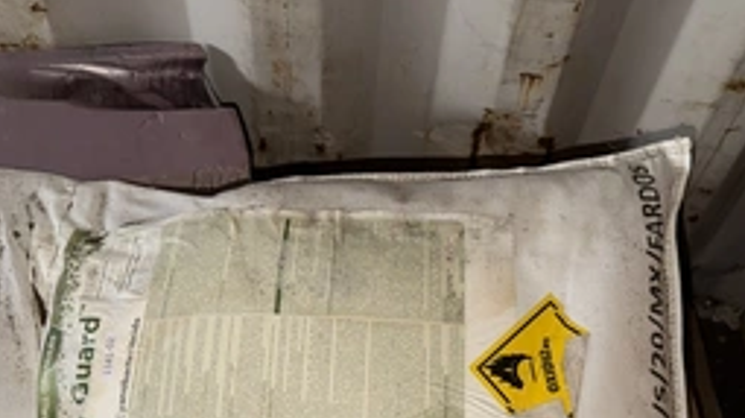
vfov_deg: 28.5
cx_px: 412
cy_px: 310
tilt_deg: -59.0
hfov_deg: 49.3
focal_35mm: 41
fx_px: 809
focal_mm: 6.76
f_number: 1.78
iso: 80
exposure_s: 1/18
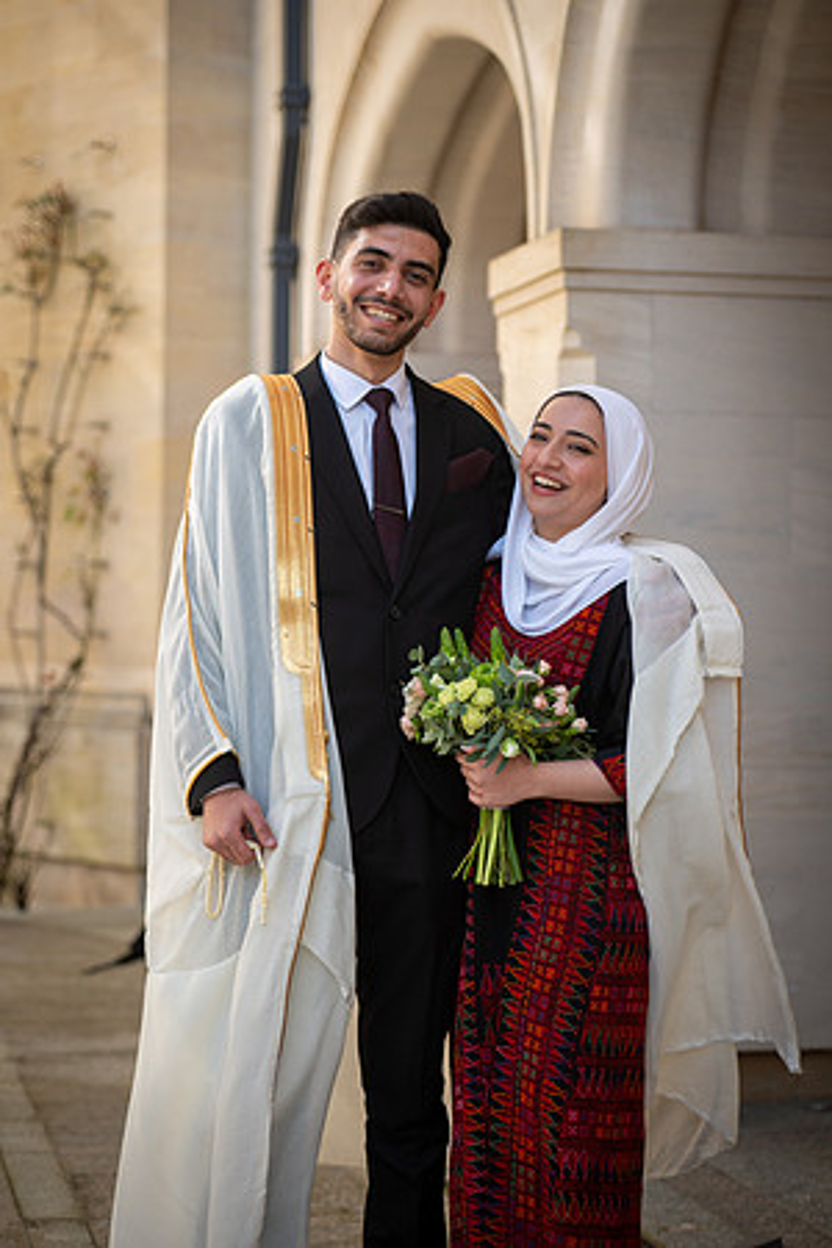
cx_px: 416
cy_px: 624
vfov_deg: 25.4
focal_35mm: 80
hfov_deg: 17.1
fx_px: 2773
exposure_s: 1/1250
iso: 100
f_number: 2.8
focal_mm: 80
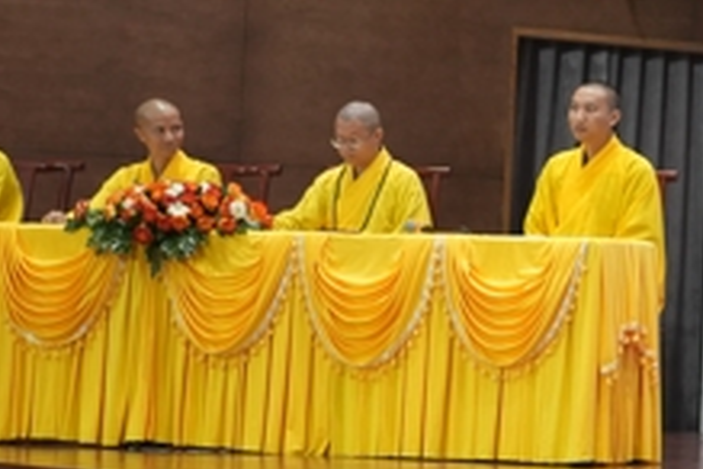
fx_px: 3827
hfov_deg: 10.0
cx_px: 1247
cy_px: 135
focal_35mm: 196
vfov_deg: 7.0
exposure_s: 1/250
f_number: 2.2
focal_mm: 44
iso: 1600
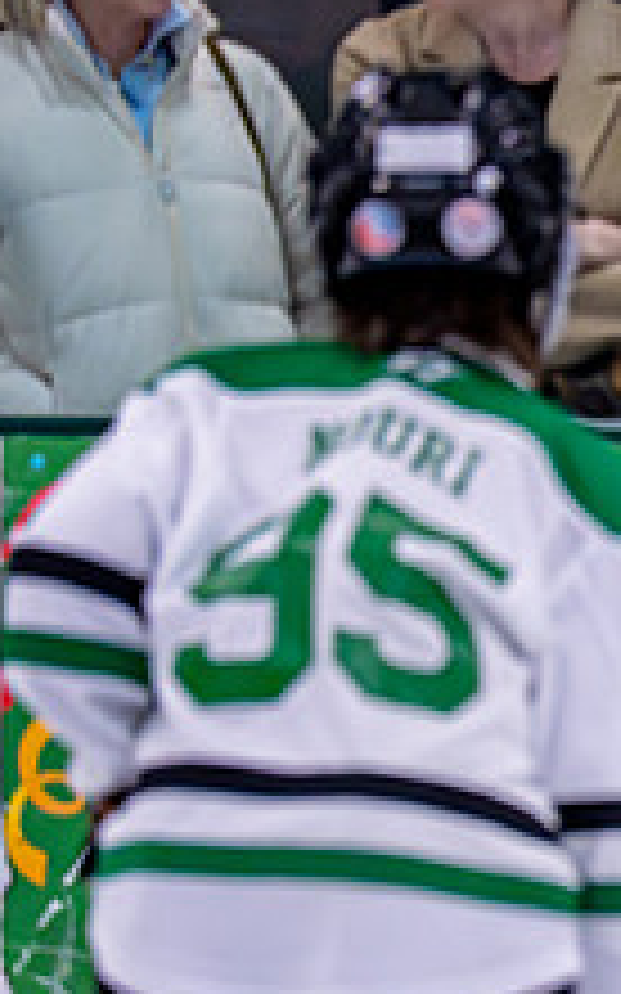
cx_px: 1387
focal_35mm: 845
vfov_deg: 2.5
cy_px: 663
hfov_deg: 1.6
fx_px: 22897
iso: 2500
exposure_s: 1/1250
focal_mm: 200
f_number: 2.8
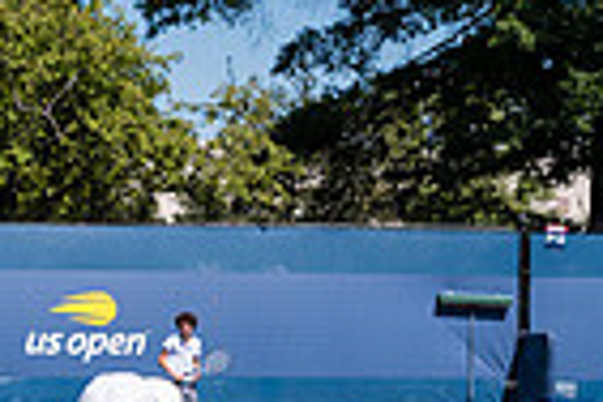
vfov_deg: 9.0
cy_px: 565
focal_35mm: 150
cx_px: 372
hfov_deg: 13.7
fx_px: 2512
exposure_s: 1/1000
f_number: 4
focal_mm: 36
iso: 100
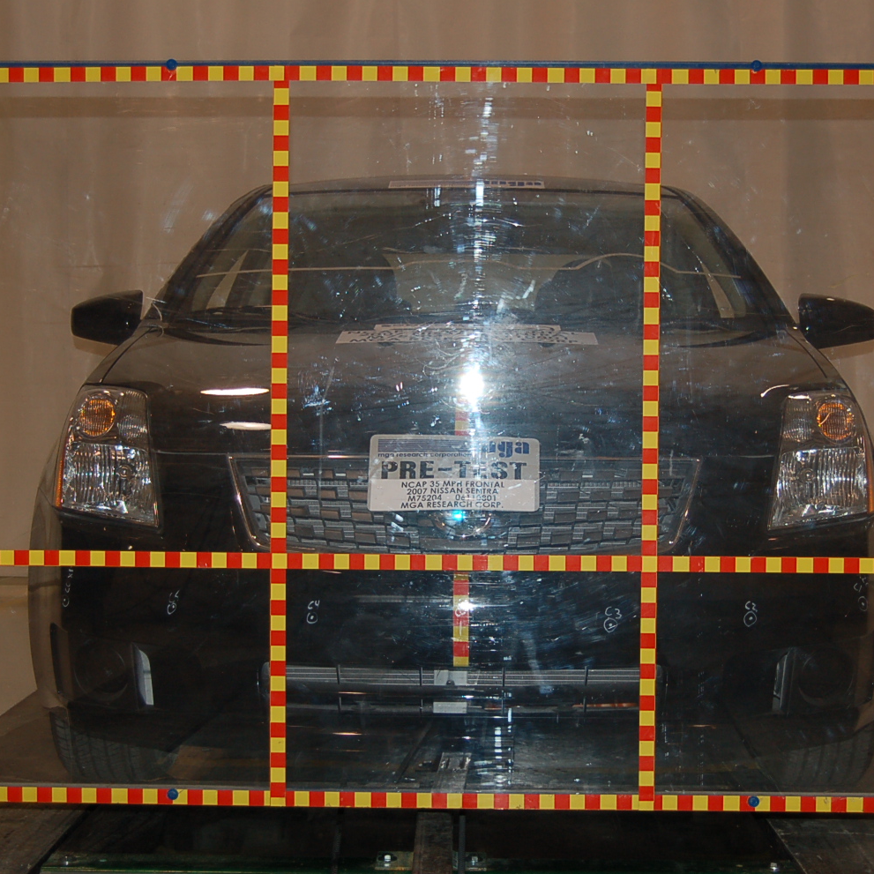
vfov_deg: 29.6
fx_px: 1657
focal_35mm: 58
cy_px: 437
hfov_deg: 29.5
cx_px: 463
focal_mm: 30
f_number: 4.2
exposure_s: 1/60
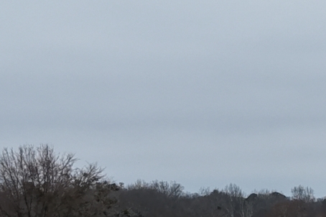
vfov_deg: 8.4
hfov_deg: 12.6
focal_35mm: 162
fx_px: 1466
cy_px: 263
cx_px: 267
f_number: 1.8
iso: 200
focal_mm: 8.67
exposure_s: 1/4000
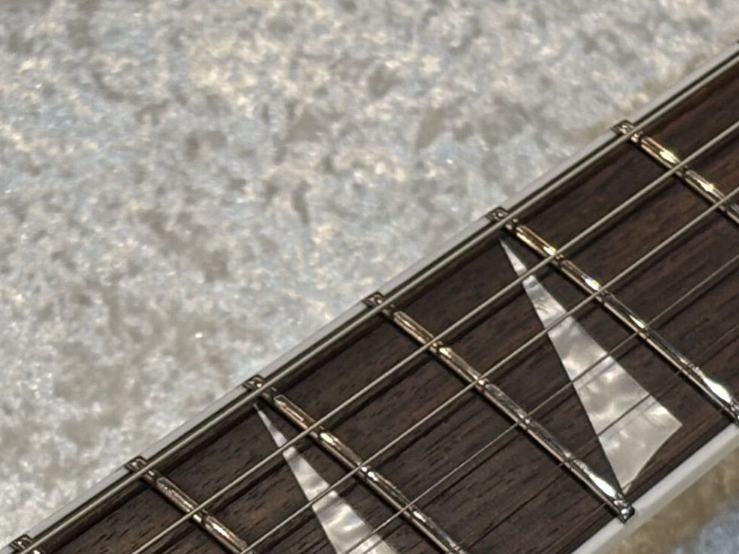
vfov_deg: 6.9
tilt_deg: -49.8
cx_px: 66
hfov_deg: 9.3
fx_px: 4547
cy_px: 753
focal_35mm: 213
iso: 80
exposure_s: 1/60
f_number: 1.6
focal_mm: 5.96
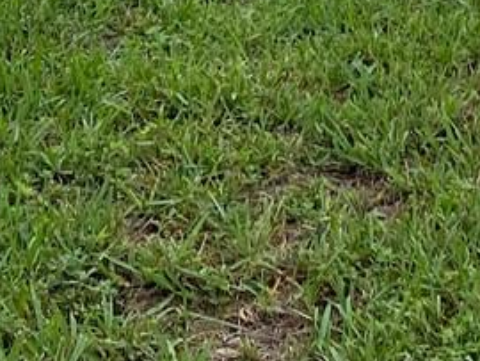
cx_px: 468
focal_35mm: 154
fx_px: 2137
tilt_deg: -7.4
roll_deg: -0.4
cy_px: -436
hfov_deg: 12.7
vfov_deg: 8.9
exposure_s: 1/3125
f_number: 1.8
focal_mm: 4.25
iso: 32
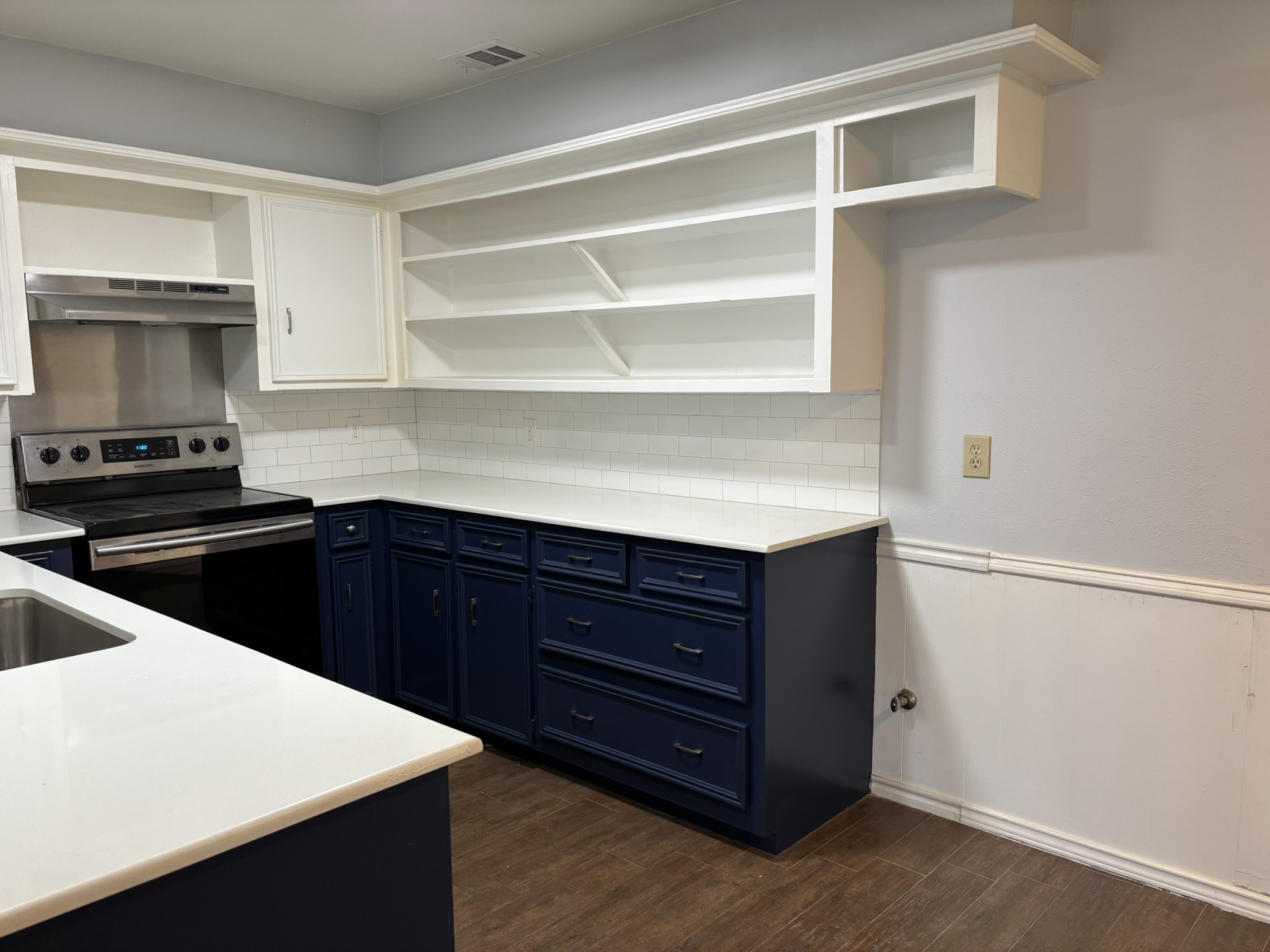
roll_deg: +0.9
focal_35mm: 26
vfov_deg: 53.1
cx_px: 635
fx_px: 954
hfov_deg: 67.3
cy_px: 476
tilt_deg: -6.4
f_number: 1.6
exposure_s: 1/60
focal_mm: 5.96
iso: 100
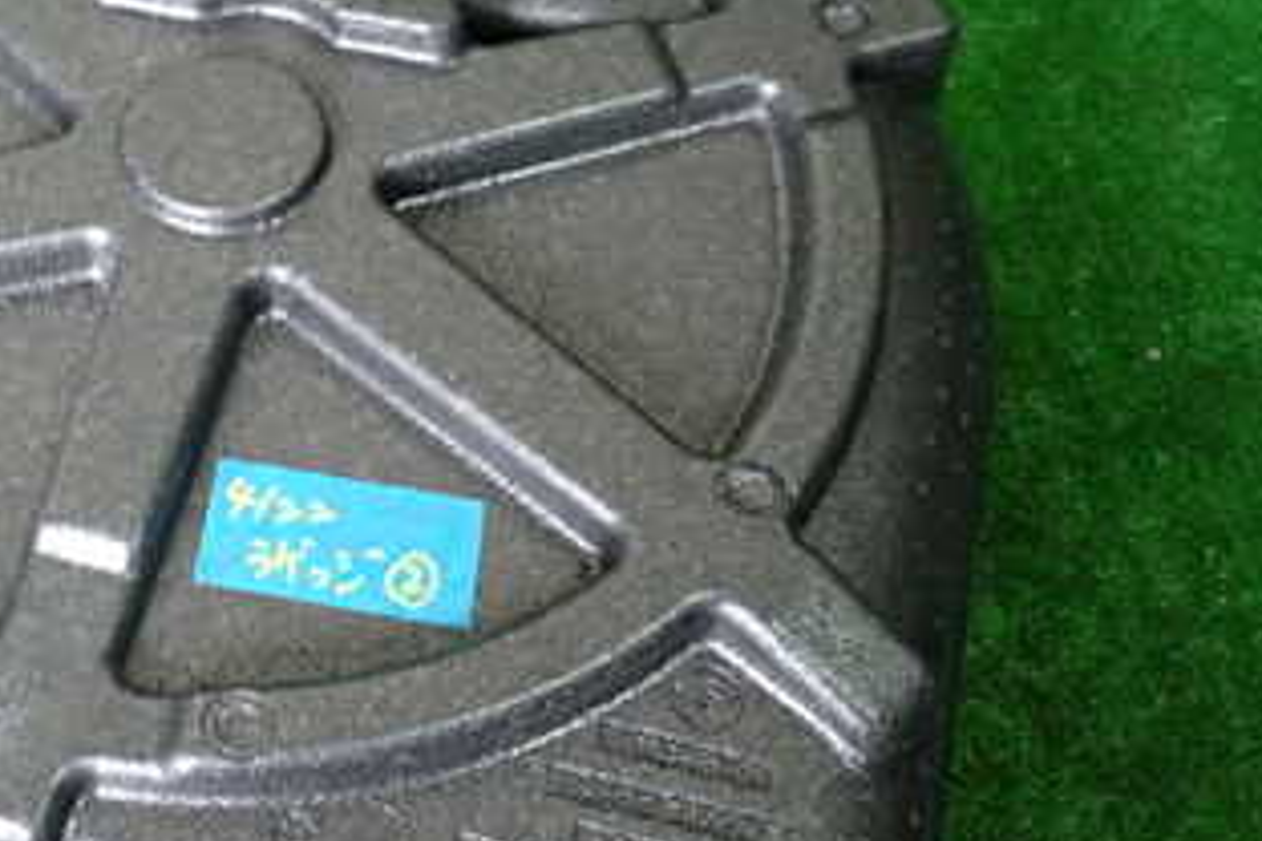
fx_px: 1753
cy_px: 384
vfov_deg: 27.0
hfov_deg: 37.5
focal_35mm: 50
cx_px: 174
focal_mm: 4.5
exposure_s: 1/30
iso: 320
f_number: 2
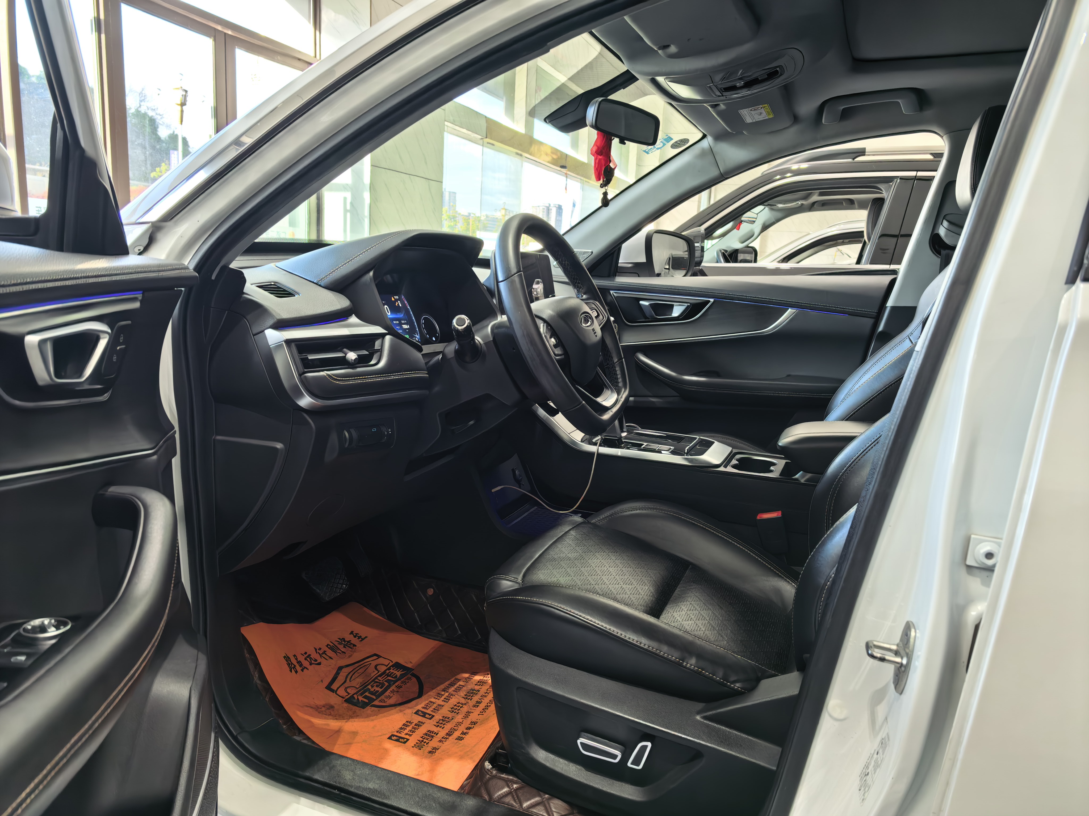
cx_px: 544
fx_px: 755
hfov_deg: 71.6
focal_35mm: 24
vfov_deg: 56.8
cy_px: 408
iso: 50
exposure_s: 1/172
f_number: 2
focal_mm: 6.98
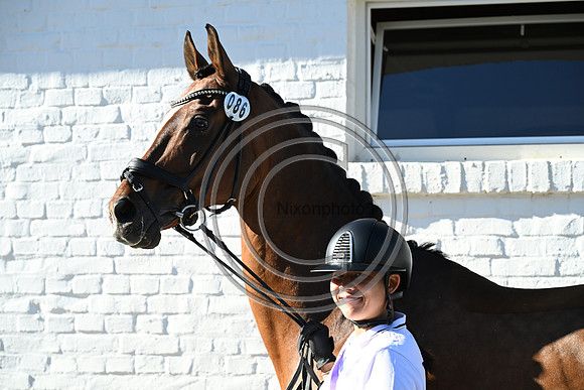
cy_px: 195
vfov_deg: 15.5
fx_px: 1428
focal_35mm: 88
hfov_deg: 23.1
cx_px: 292
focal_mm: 88
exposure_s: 1/1600
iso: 1000
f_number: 5.6
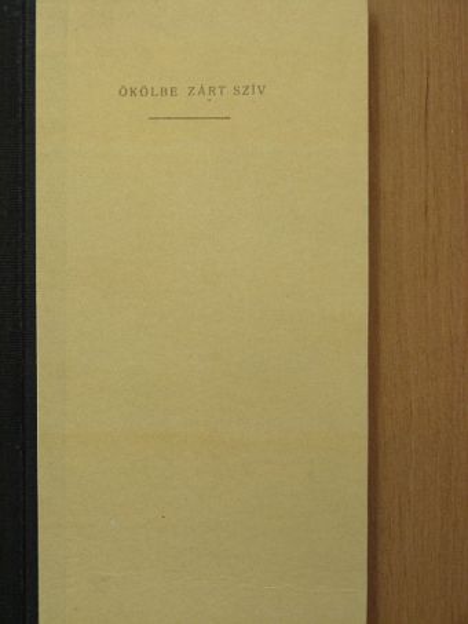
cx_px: 234
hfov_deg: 17.0
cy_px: 312
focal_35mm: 87
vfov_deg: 22.5
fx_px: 1568
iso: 100
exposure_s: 1/40.2
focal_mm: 14.6
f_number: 3.5
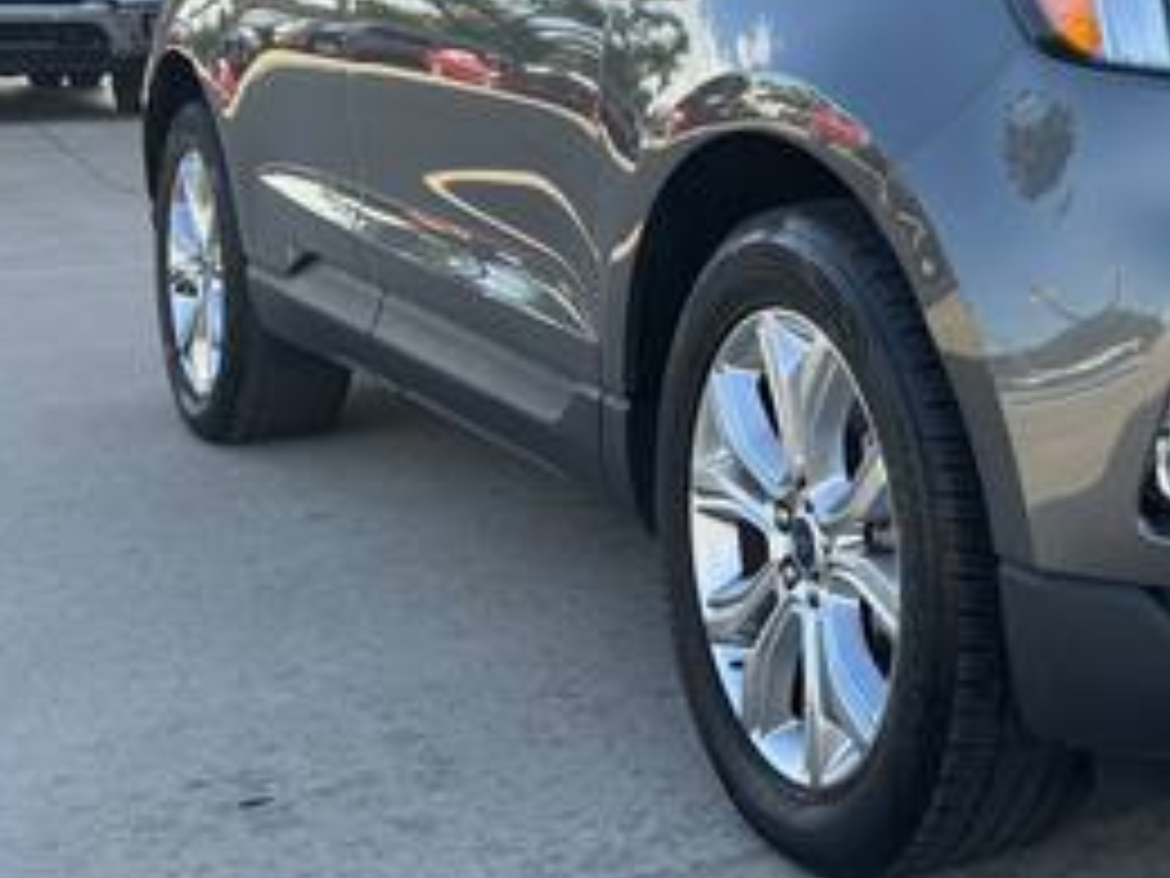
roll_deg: -1.2
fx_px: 2163
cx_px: 1246
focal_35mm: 64
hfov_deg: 27.9
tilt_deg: -4.4
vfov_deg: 22.6
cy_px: 158
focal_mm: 5.96
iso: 50
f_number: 1.6
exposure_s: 1/574
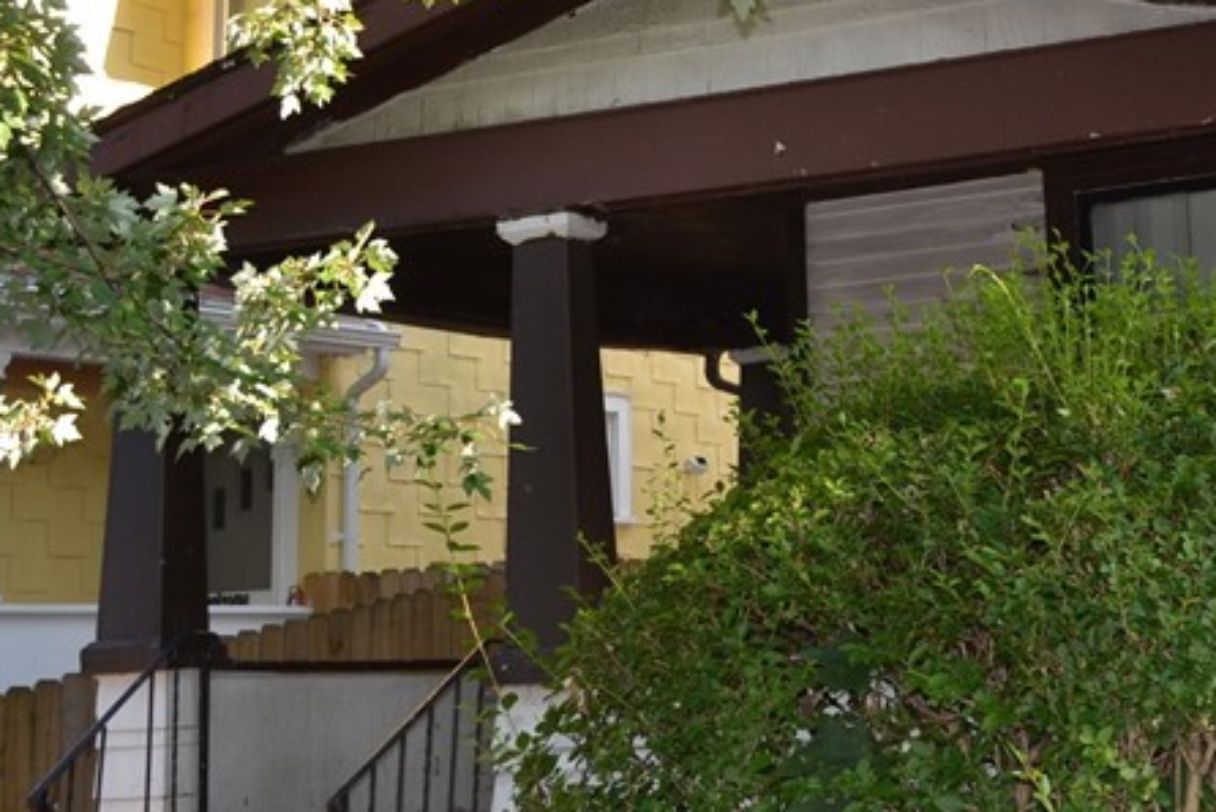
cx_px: 1091
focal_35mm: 73
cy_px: 90
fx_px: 2467
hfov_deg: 26.8
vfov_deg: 18.4
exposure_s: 1/125
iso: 100
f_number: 4
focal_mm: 20
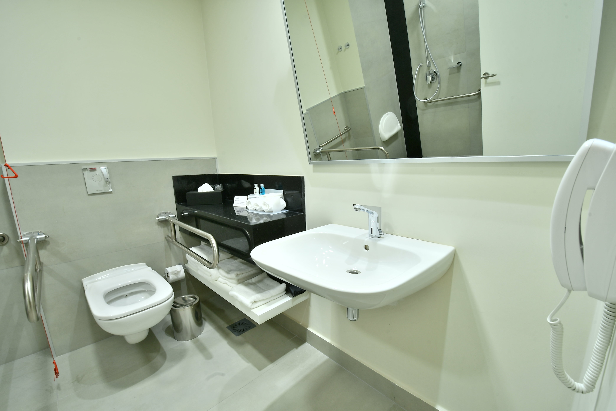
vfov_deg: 77.3
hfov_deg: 100.4
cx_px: 308
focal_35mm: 15
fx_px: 257
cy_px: 206
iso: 100
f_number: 18
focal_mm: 10
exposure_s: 1.6
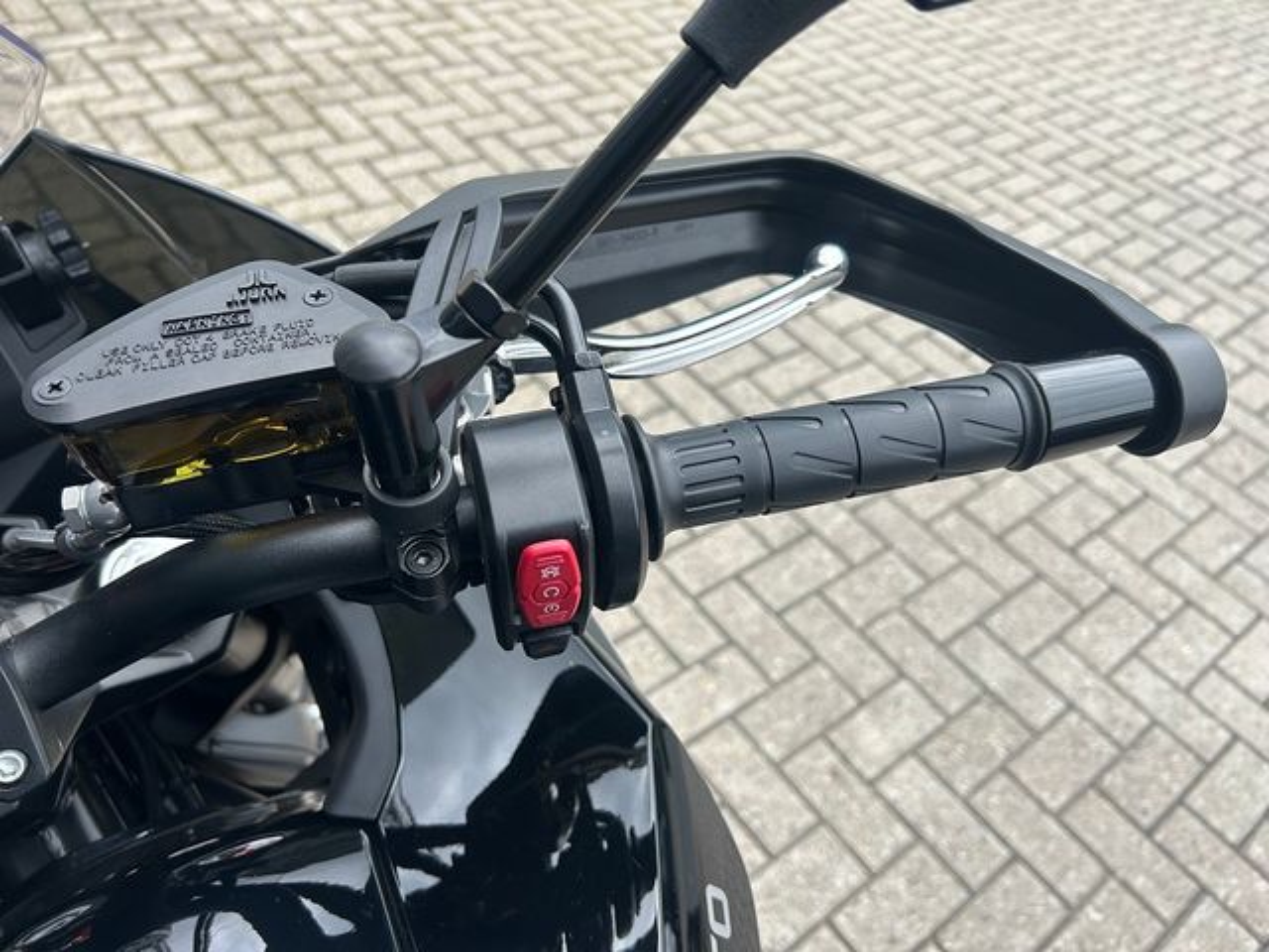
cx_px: 634
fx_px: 953
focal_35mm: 26
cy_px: 476
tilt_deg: -45.8
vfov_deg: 53.1
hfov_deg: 67.3
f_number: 1.5
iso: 50
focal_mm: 5.7
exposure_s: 1/1377
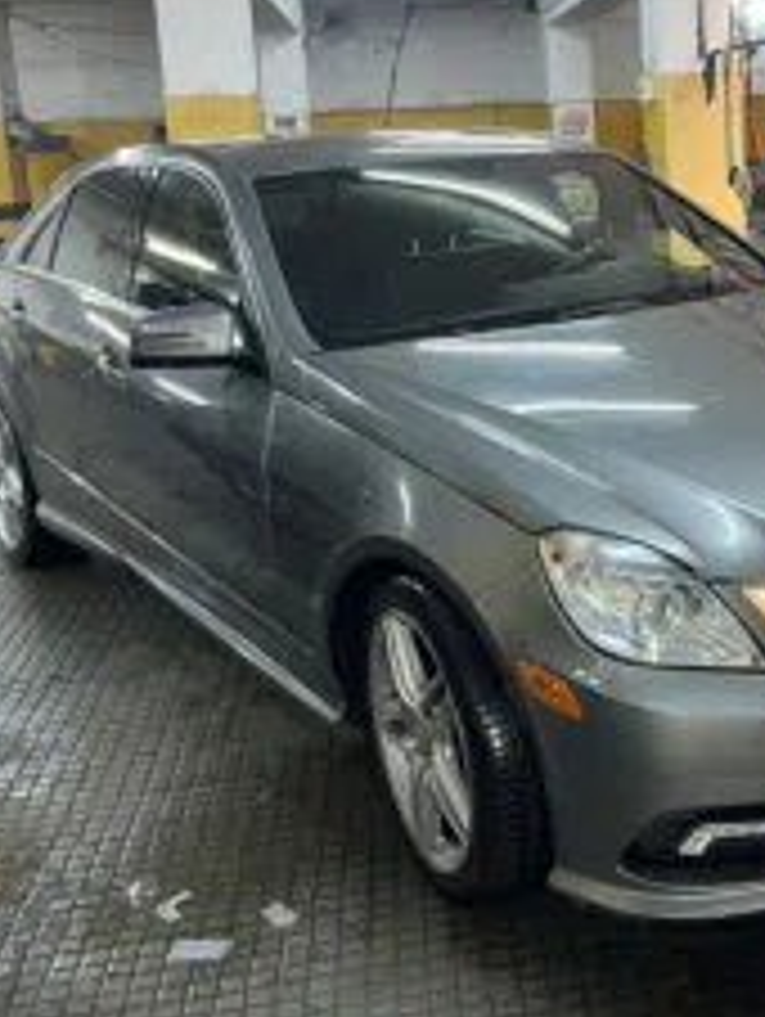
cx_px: 644
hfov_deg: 30.6
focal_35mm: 46
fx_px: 1353
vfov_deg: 40.7
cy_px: 342
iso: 160
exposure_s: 1/50
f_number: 1.6
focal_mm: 5.1
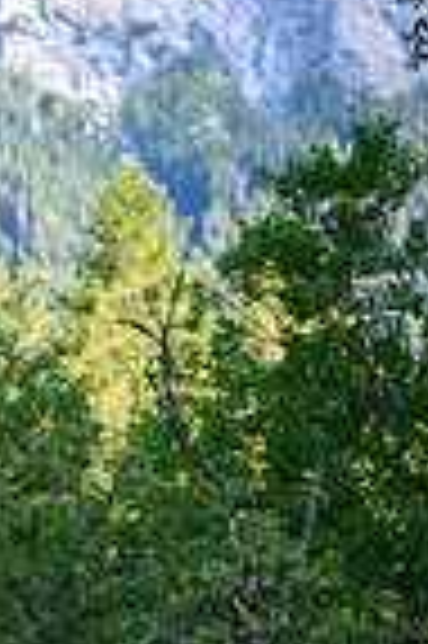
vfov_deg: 9.1
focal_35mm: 221
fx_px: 3950
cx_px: -70
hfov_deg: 6.2
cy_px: 941
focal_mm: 70
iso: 100
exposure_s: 1/200
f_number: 3.2
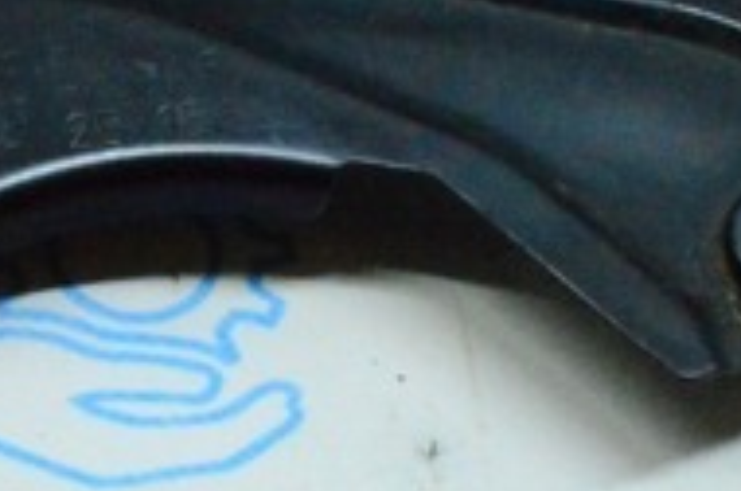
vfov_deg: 9.3
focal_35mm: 147
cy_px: 103
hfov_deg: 13.7
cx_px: -90
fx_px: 3014
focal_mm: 29
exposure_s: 1/60
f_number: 29
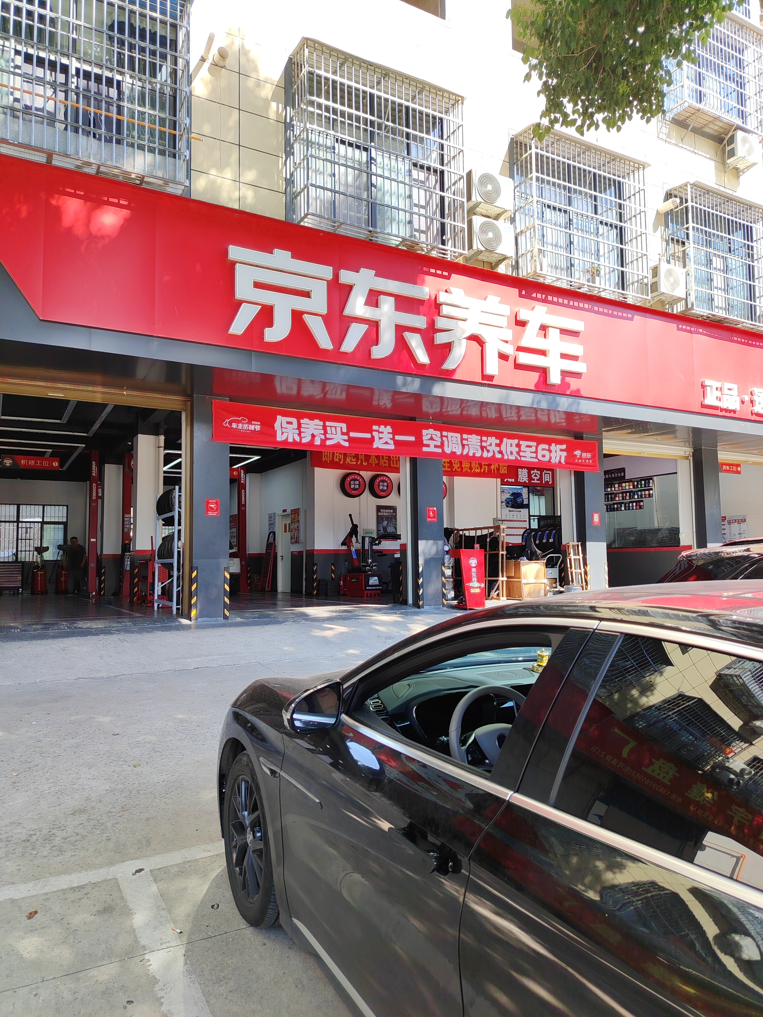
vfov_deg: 73.9
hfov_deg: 58.9
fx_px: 676
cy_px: 508
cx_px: 382
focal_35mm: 23
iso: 50
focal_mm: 5.25
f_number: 1.8
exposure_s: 1/210
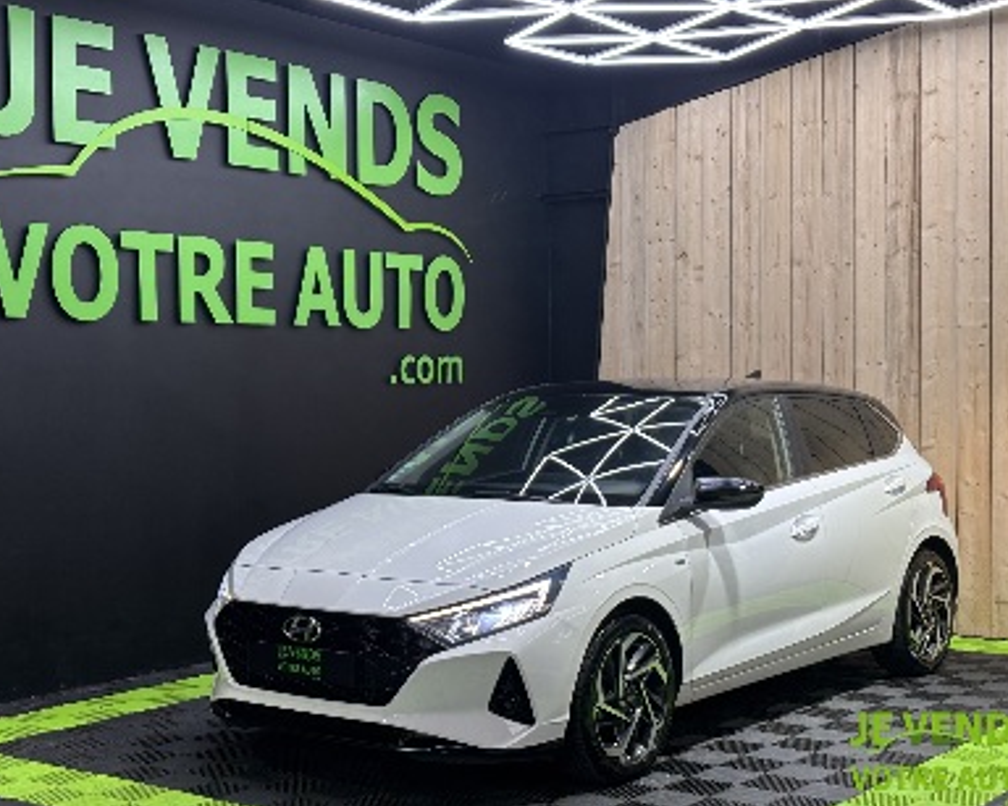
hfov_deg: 34.2
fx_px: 1640
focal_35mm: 55
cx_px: 507
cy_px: 402
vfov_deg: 27.6
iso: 32
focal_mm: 5.96
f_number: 1.6
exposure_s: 1/100
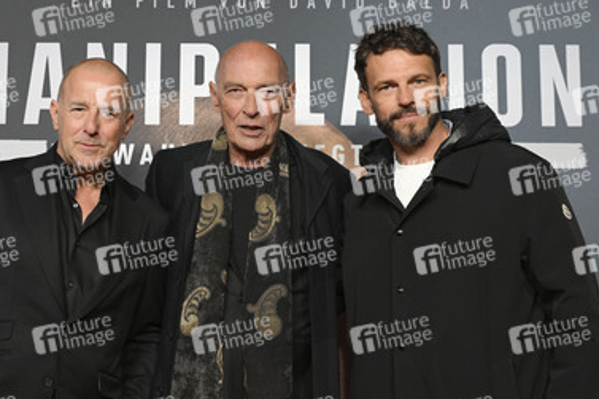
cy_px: 216
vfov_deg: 27.5
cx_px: 253
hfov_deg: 40.3
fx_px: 815
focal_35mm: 49
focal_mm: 41
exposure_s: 1/200
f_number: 4.5
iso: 1250
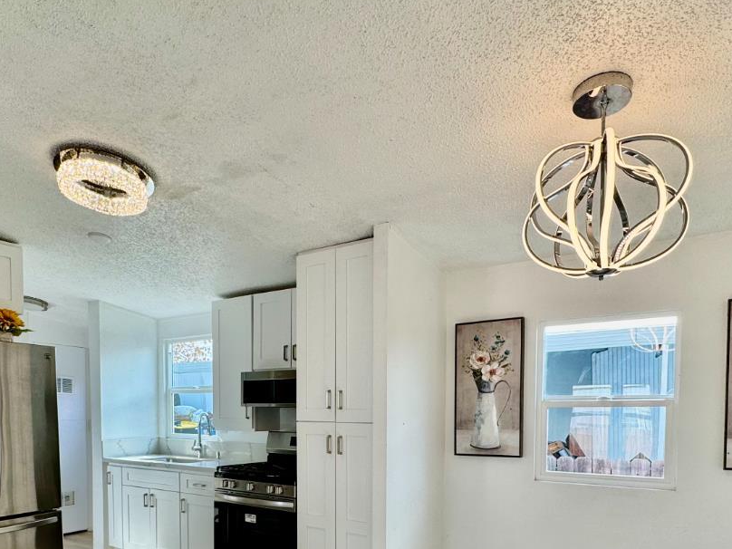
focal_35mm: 26
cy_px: 443
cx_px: 329
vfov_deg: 49.8
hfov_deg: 67.1
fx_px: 550
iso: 40
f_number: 2.2
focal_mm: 2.22
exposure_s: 1/194
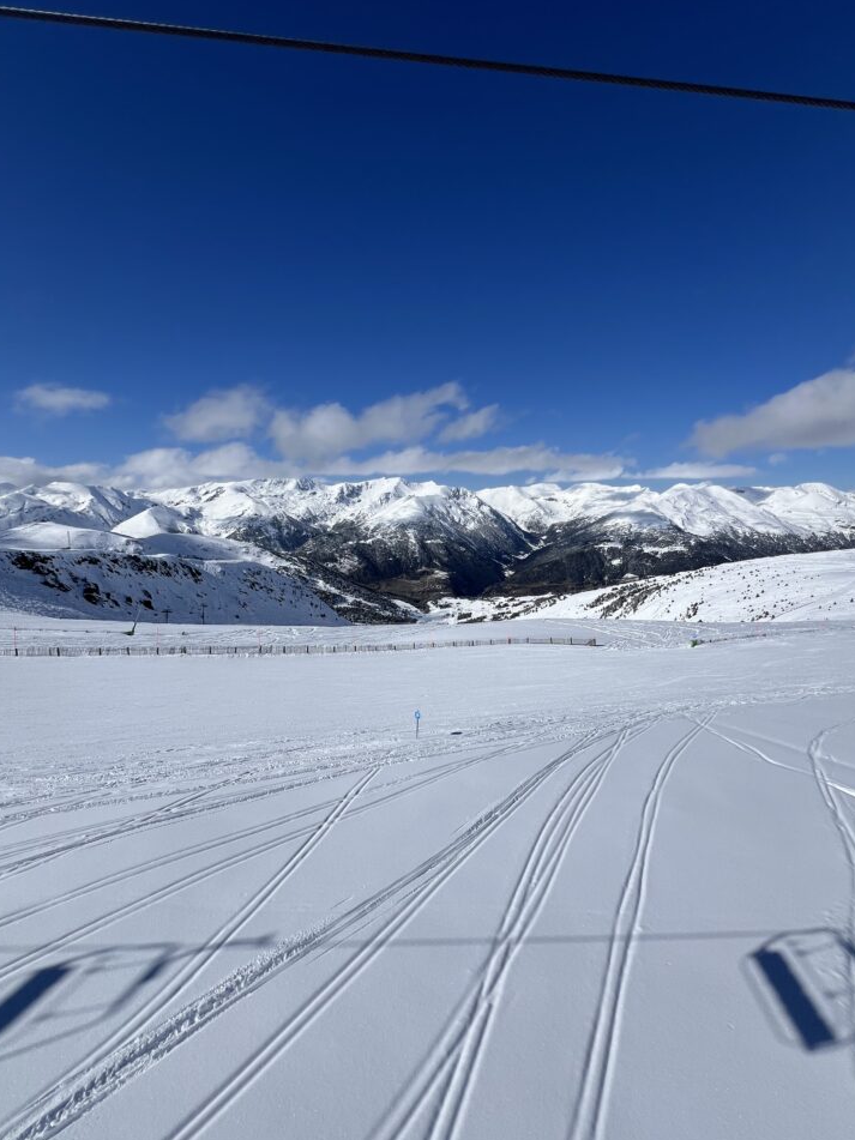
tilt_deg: -10.1
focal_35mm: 14
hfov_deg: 85.6
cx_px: 448
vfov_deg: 102.1
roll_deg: +2.6
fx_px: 461
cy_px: 572
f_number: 1.8
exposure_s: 1/6494
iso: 32
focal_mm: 1.57
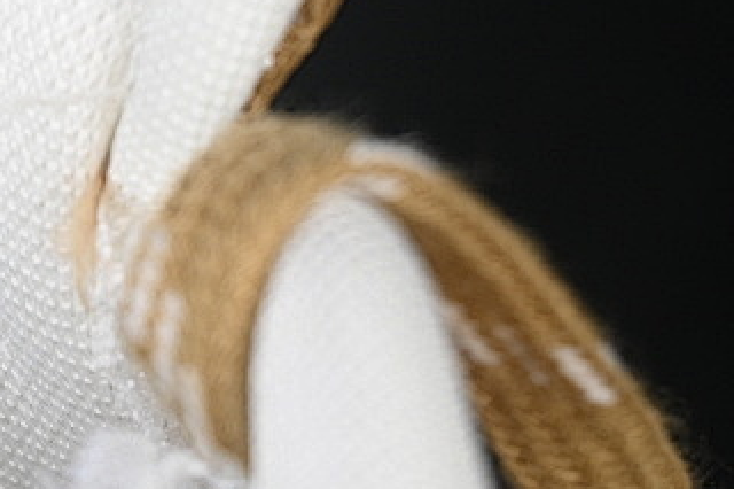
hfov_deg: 7.9
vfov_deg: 5.4
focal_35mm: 253
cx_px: -450
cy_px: 317
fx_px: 5156
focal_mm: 50
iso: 160
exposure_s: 1/60
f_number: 7.1
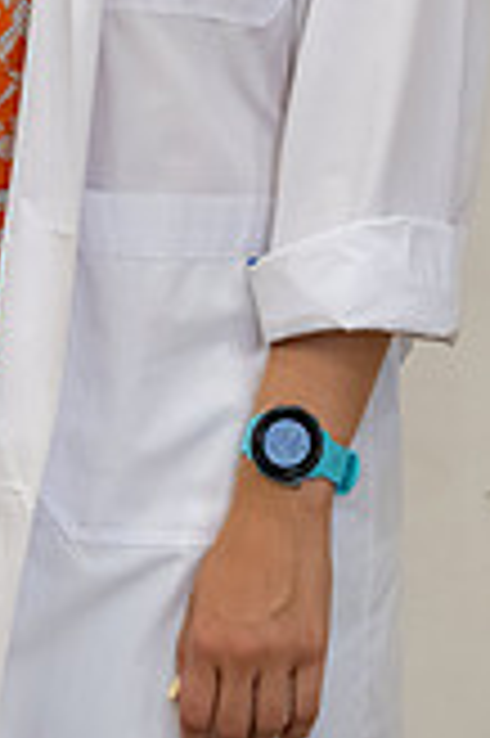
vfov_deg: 6.8
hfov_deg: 4.6
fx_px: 6117
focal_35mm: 299
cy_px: -266
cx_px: 76
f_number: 4
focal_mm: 109
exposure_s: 1/80
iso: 5000
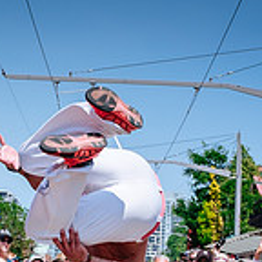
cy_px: 288
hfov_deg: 12.7
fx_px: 1173
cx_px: 136
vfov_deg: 12.5
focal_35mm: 137
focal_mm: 26.6
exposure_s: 1/2000
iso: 320
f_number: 4
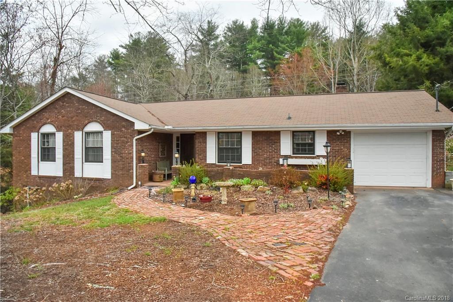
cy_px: 151
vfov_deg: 53.1
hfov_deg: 73.7
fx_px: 302
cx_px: 226
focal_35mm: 24
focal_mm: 24
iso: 4000
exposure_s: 1/250
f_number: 16
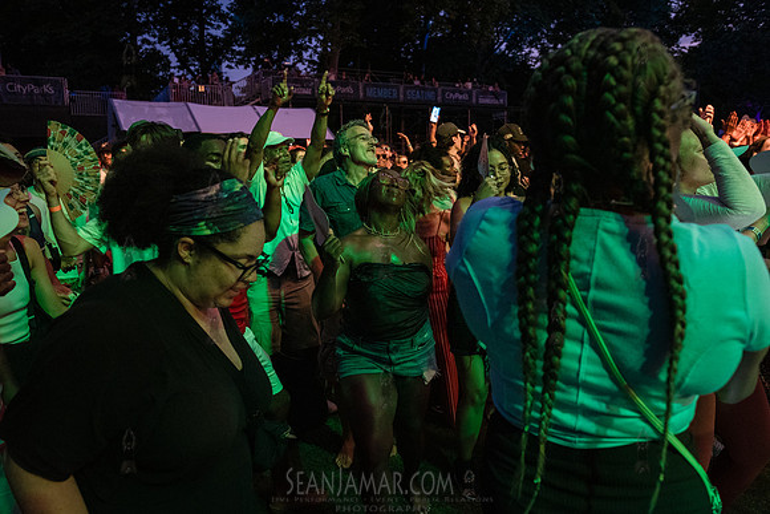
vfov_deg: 47.0
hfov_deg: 66.2
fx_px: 591
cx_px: 385
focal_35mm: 28
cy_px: 257
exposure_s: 1/320
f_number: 3.5
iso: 6400
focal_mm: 26
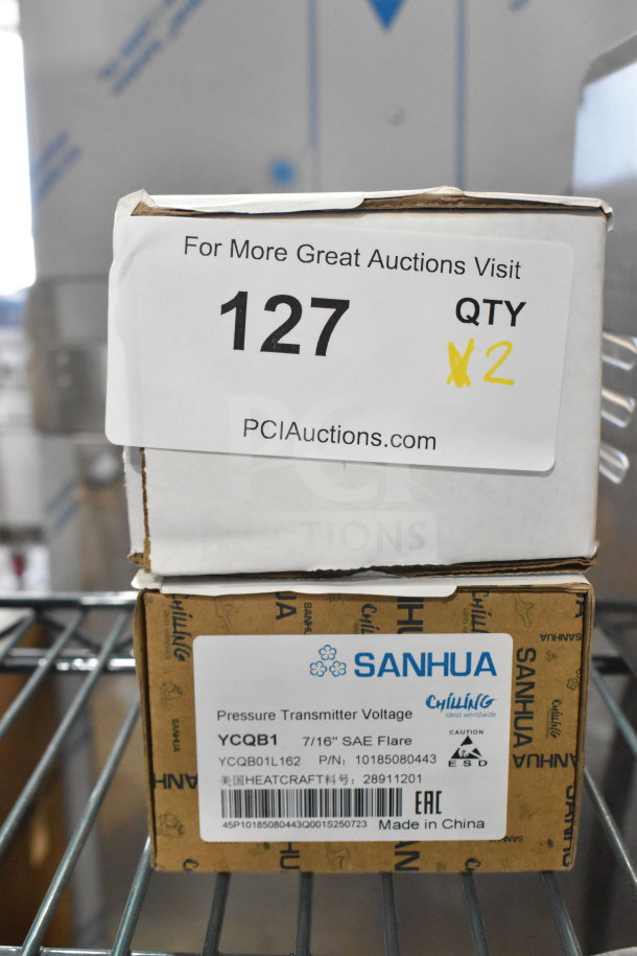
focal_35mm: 40
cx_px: 318
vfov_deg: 47.9
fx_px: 1075
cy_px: 478
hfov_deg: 33.0
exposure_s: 1/250
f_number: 8
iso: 6400
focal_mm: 27
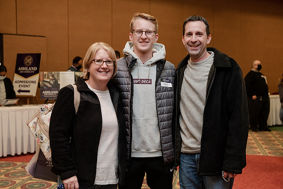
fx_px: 393
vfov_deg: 27.0
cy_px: 94
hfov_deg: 39.6
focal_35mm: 50
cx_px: 142
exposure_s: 1/160
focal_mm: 50
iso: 1250
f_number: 4.5
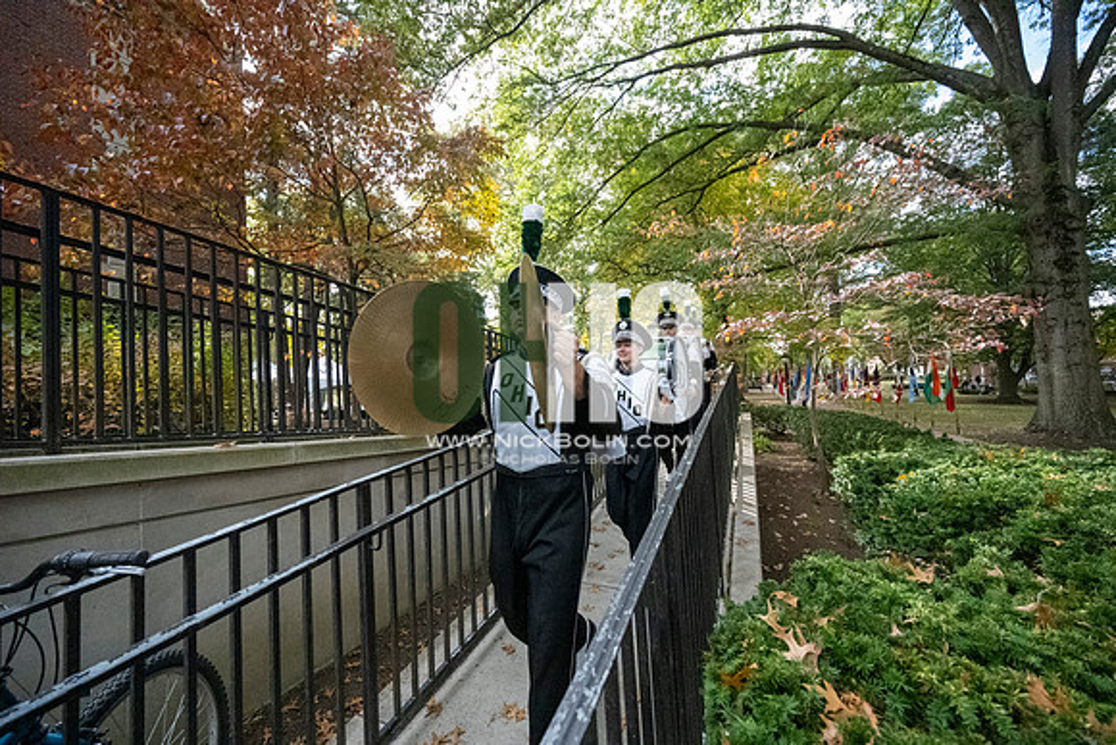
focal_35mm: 14
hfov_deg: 104.2
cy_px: 372
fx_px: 434
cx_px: 558
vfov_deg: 81.2
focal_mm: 14
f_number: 4
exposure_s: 1/8000
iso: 12800
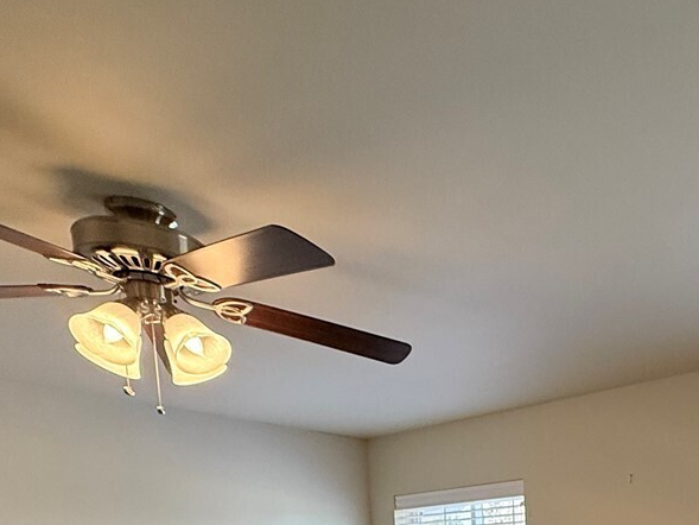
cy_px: 681
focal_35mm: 38
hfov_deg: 41.7
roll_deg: +1.1
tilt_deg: -5.5
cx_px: 717
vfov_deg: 30.1
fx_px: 767
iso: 250
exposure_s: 1/120
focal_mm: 2.22
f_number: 2.2
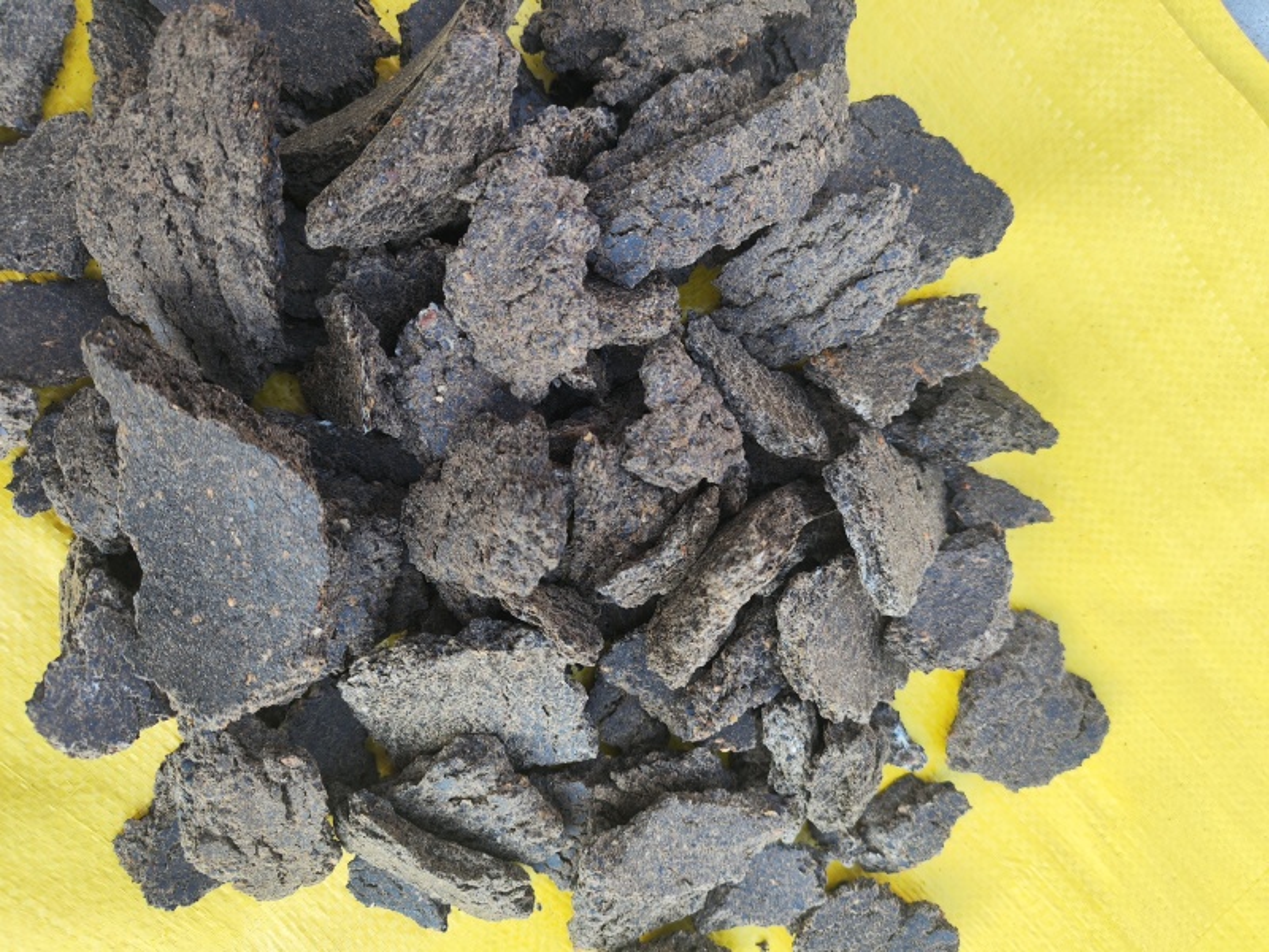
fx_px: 880
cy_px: 476
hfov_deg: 71.6
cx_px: 634
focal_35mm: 24
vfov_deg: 56.8
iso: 50
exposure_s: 1/339
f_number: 1.9
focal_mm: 6.92
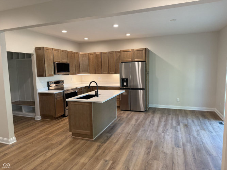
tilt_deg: -4.6
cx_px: 114
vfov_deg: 56.8
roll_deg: +0.9
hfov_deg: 71.6
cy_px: 85
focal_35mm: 24
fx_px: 157
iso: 200
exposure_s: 1/120
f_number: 1.78
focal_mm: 6.76
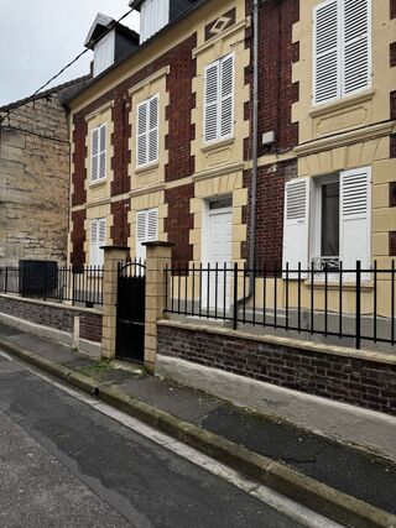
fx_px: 366
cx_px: 198
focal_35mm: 24
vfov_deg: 71.6
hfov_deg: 56.8
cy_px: 264
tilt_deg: +2.3
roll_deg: -0.3
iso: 80
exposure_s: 1/995
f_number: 1.78
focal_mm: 6.76
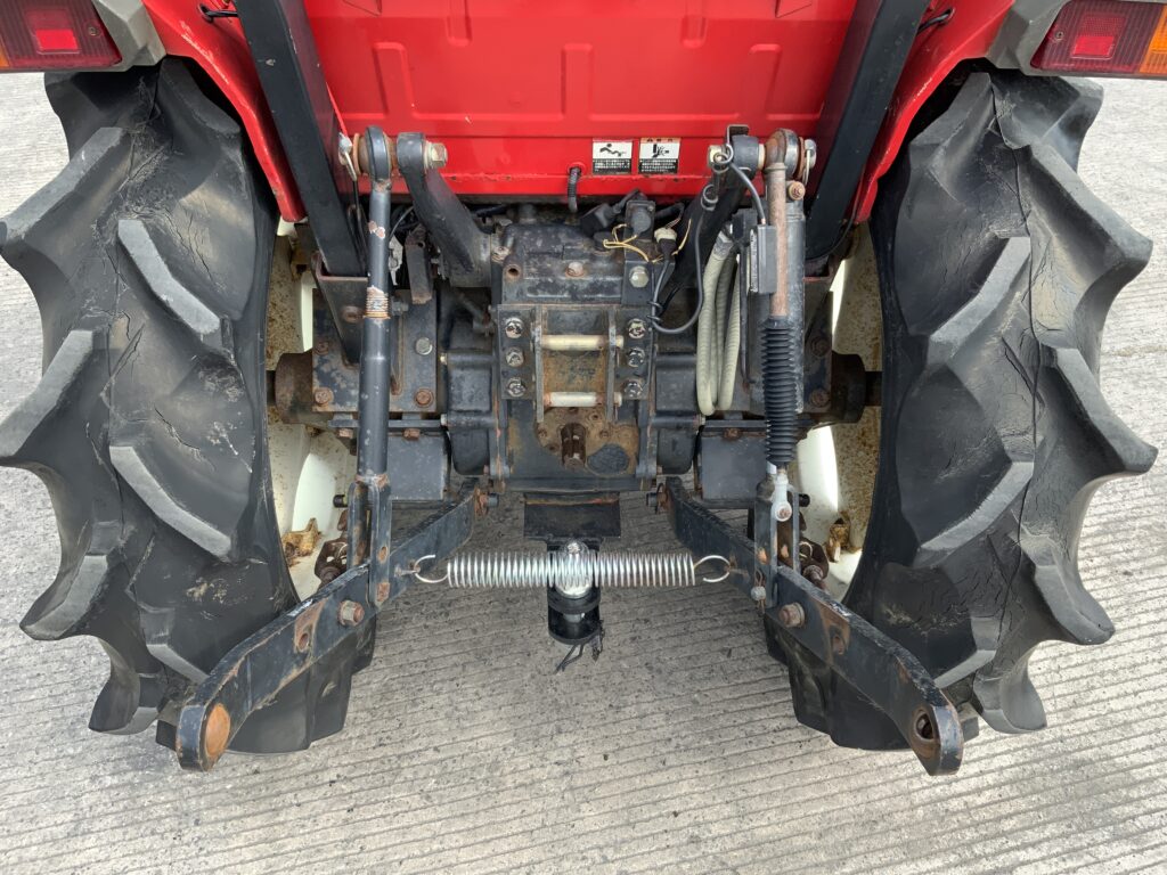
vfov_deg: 48.2
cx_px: 584
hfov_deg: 61.7
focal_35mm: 29
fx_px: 978
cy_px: 438
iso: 16
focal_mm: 3
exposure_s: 1/281
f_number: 1.8
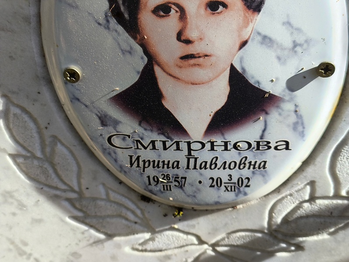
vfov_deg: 29.1
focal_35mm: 50
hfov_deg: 38.2
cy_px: 131
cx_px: 174
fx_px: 504
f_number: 1.7
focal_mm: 4.71
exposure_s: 1/877
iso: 50
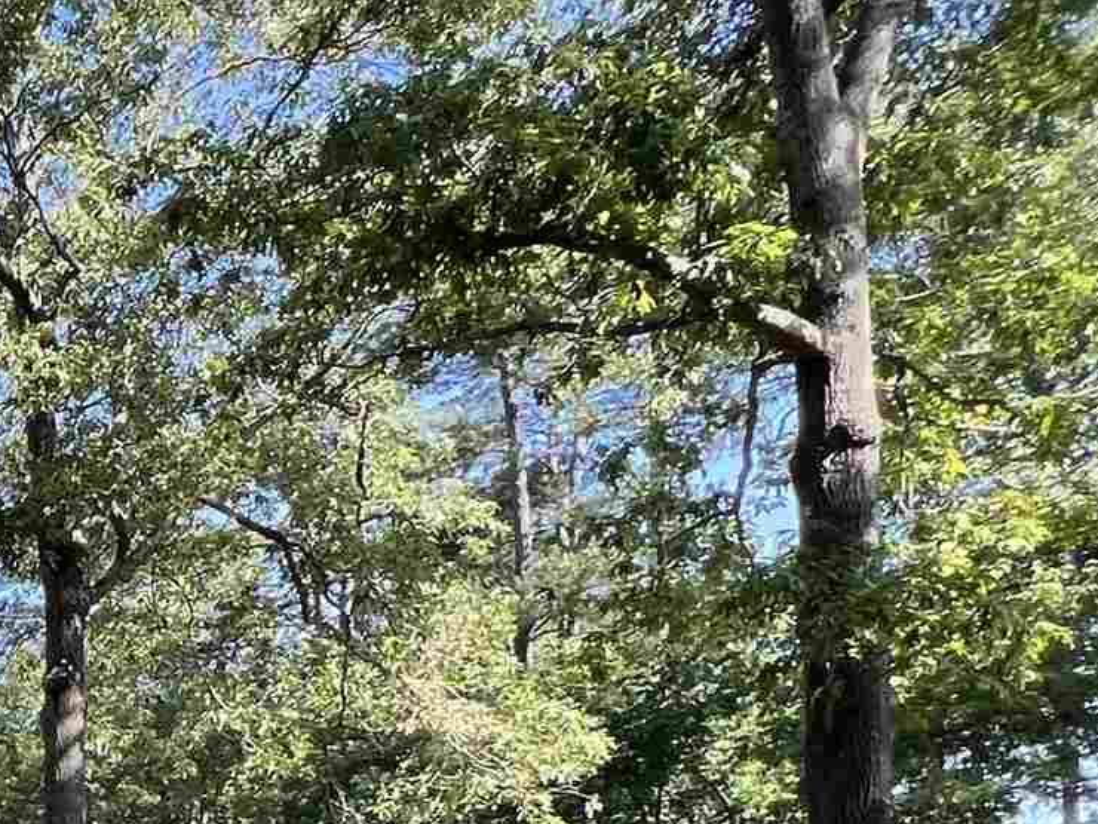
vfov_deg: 23.4
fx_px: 1713
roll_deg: -0.7
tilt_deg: -0.1
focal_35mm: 54
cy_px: 1114
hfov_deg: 21.3
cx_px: -933
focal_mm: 1.57
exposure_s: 1/177
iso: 32
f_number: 1.8
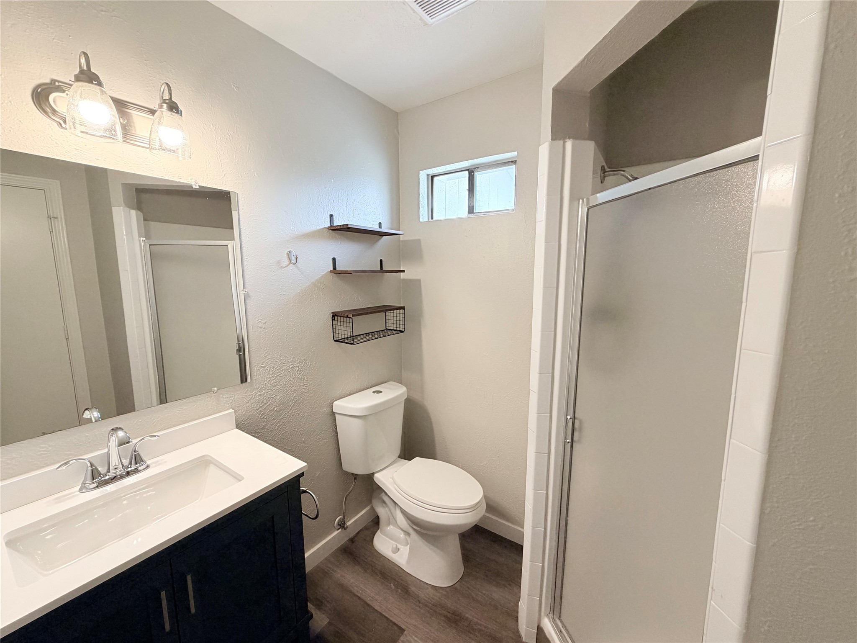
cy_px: 322
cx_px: 428
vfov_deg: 85.7
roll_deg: +1.0
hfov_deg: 102.1
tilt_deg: -8.6
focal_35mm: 14
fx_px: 347
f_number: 2.2
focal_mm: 2.22
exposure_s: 1/60
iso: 160
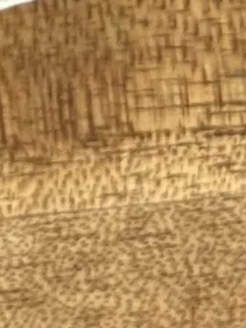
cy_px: -448
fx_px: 2614
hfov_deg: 5.3
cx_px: -166
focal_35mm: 276
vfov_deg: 6.8
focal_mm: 6.76
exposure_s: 1/50
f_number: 1.78
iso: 200
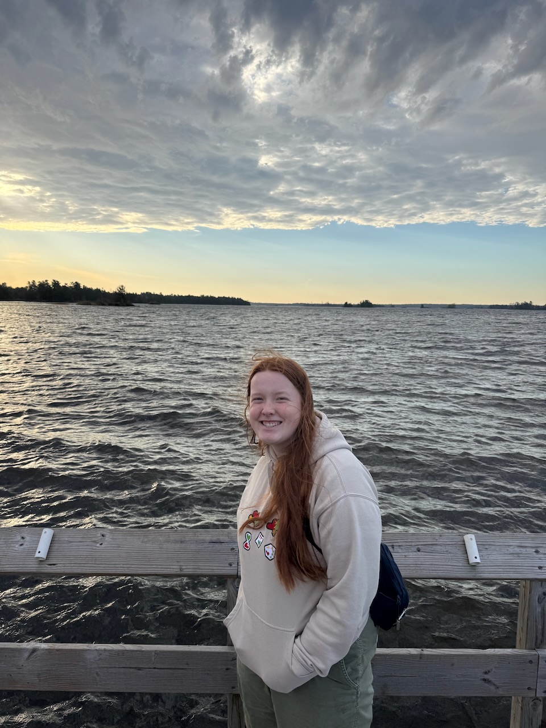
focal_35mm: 24
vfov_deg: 71.6
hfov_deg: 56.8
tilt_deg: -10.4
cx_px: 273
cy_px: 364
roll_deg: +0.2
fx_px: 505
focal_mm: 6.76
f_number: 1.78
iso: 80
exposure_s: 1/2710
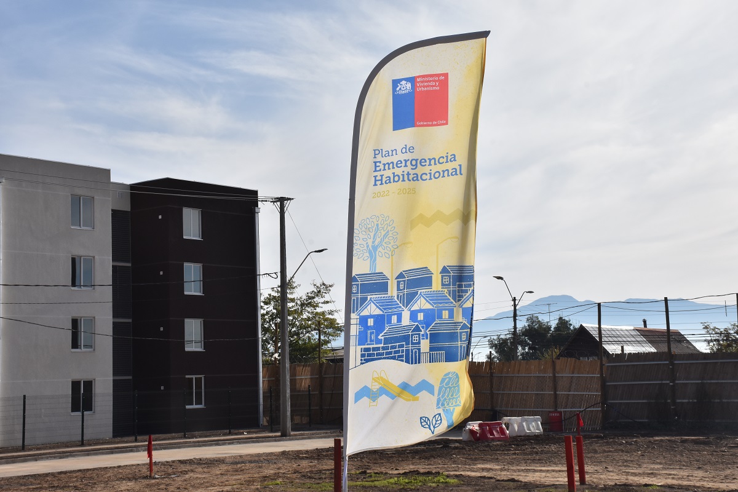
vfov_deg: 21.6
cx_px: 369
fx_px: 1291
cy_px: 246
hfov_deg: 31.9
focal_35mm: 63
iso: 500
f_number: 14
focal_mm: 42
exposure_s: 1/800
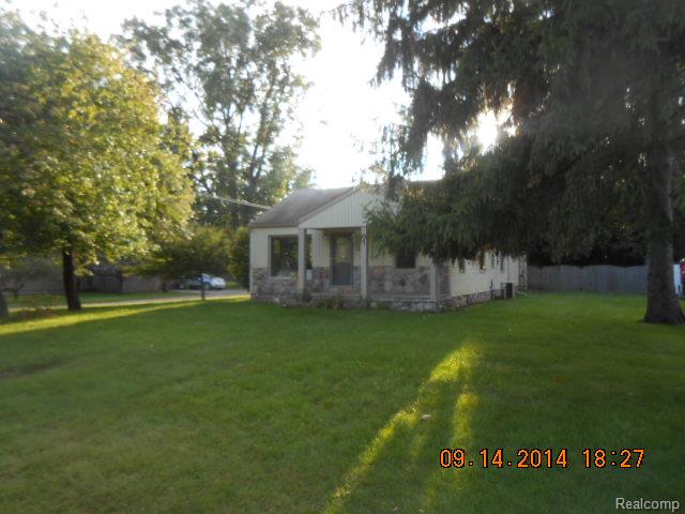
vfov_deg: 53.1
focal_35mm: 26
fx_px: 515
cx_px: 342
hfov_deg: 67.3
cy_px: 257
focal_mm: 4.6
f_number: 3.5
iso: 80
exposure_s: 1/100
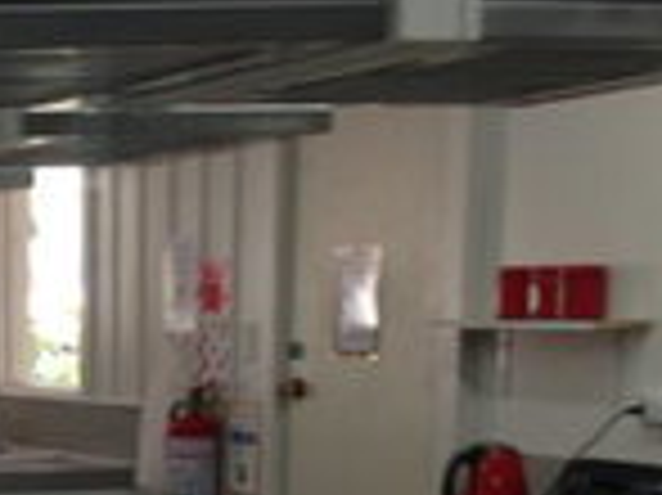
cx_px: -342
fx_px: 2064
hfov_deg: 16.5
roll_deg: +1.4
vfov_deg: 13.3
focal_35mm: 108
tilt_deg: -8.0
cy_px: 621
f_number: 2.4
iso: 50
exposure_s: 1/60
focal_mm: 4.12
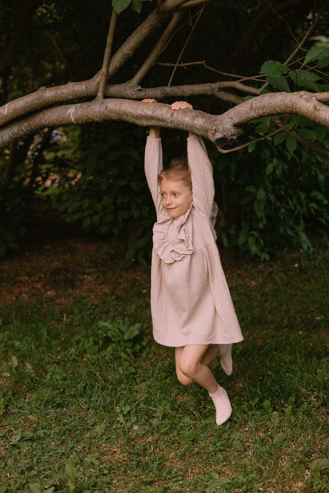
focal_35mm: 50
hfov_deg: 27.0
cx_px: 164
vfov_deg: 39.6
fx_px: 685
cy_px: 246
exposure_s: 1/1250
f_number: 3.2
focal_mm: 50
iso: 320
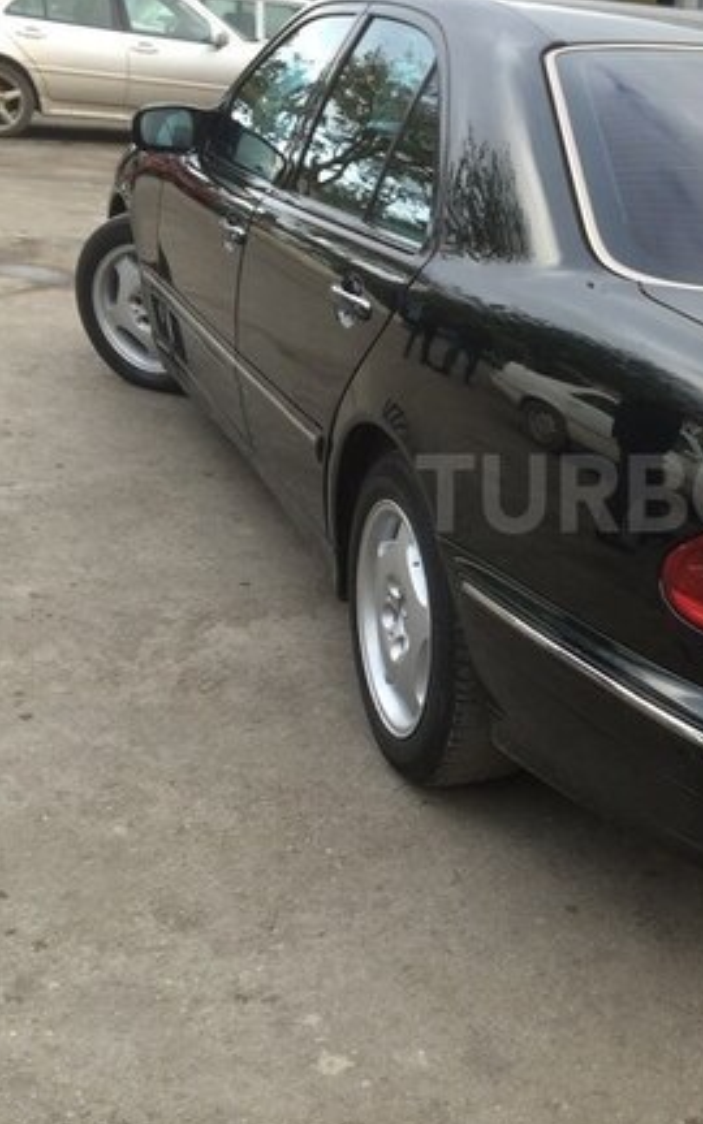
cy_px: 493
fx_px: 1441
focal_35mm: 47
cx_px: 682
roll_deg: -5.2
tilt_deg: -16.8
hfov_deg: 26.2
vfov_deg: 42.6
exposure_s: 1/118
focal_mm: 4.15
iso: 32
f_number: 2.2
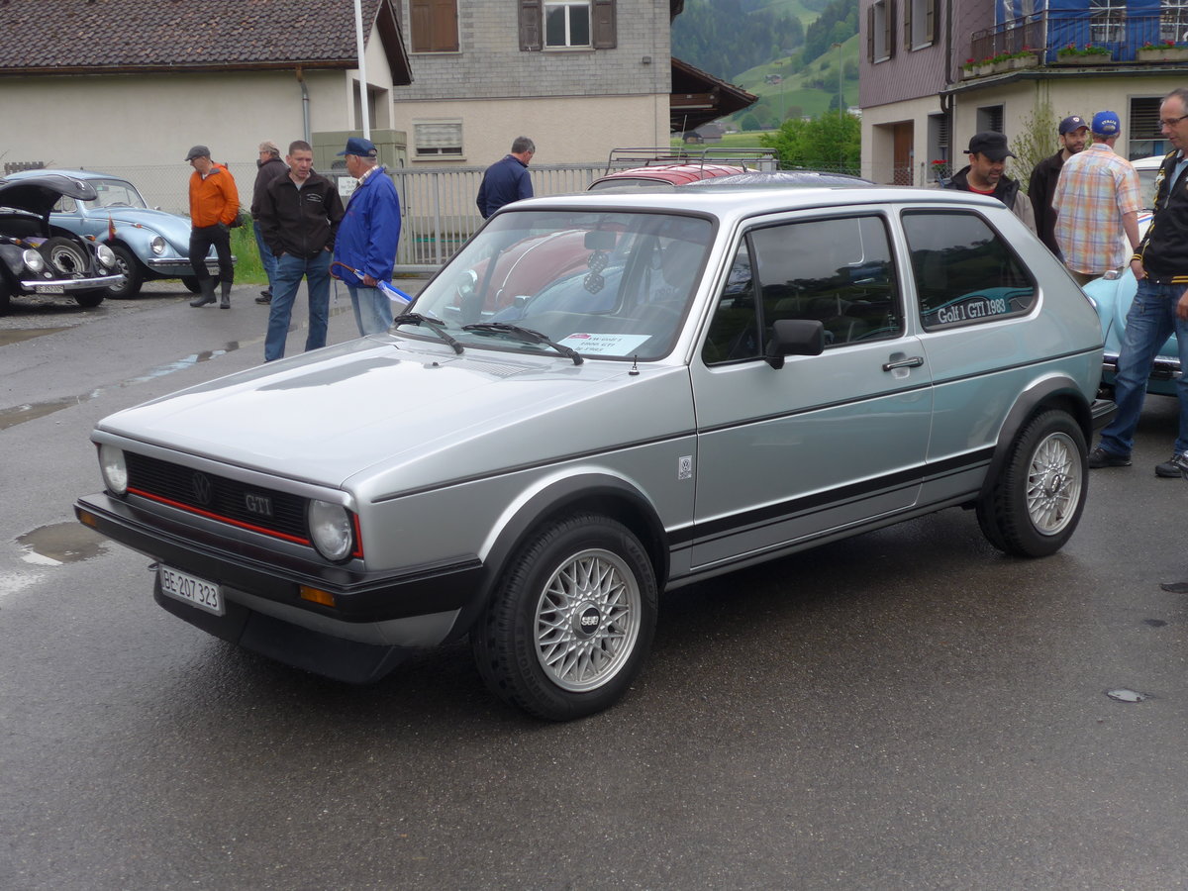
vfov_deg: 31.5
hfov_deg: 41.2
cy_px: 446
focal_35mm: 46
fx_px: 1579
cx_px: 594
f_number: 3
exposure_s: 1/200
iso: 80
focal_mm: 9.5
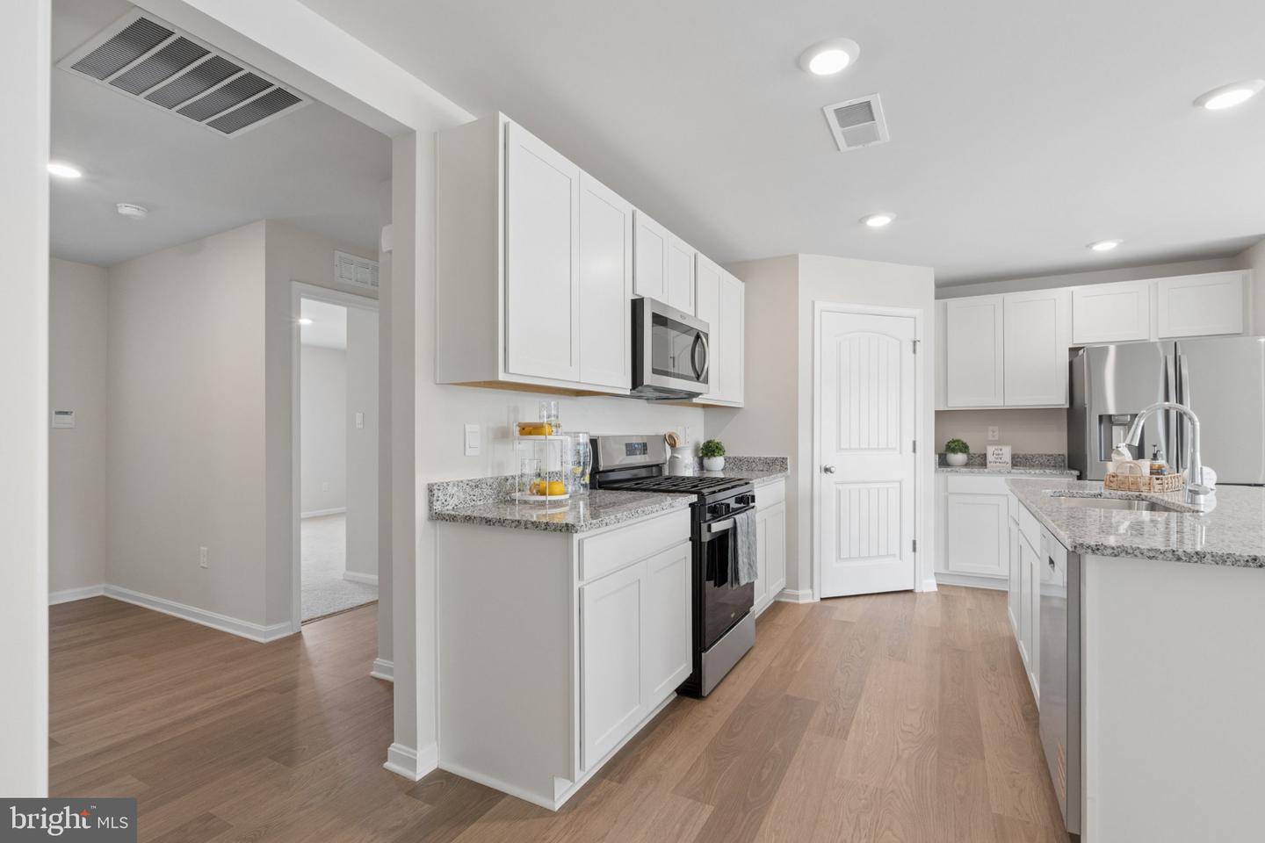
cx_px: 632
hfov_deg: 95.0
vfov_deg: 72.1
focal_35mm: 16
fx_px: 580
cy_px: 422
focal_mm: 11
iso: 400
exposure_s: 1/25
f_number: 8
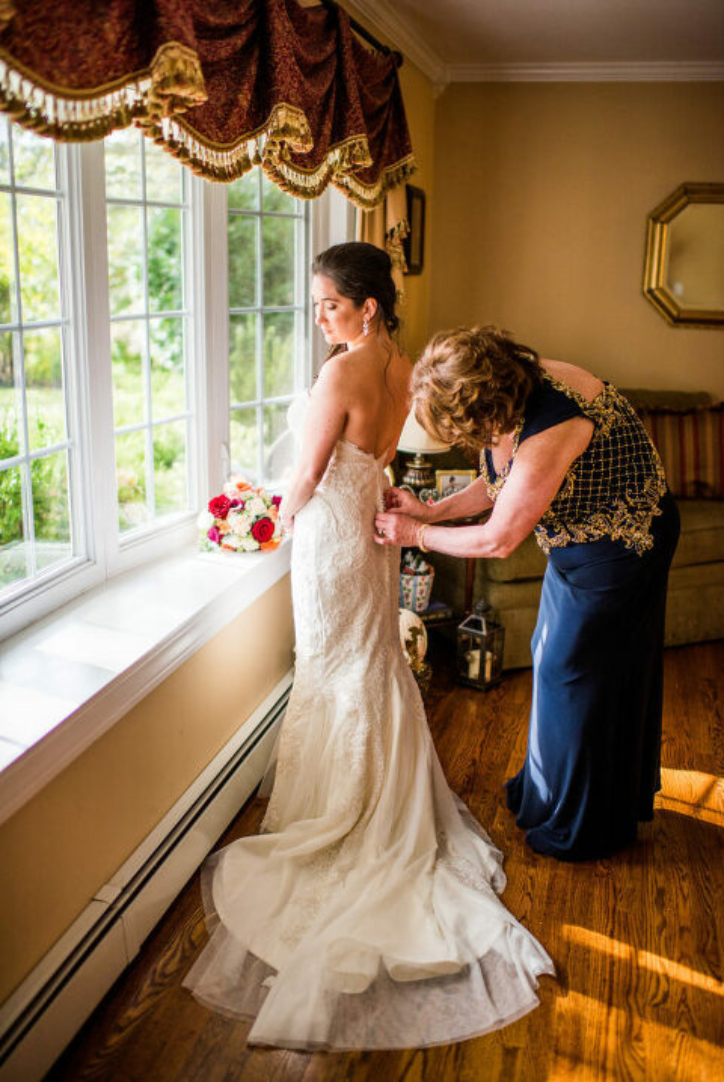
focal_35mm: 35
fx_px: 1054
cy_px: 541
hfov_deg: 37.9
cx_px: 362
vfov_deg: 54.4
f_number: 1.4
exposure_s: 1/640
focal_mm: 35
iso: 250
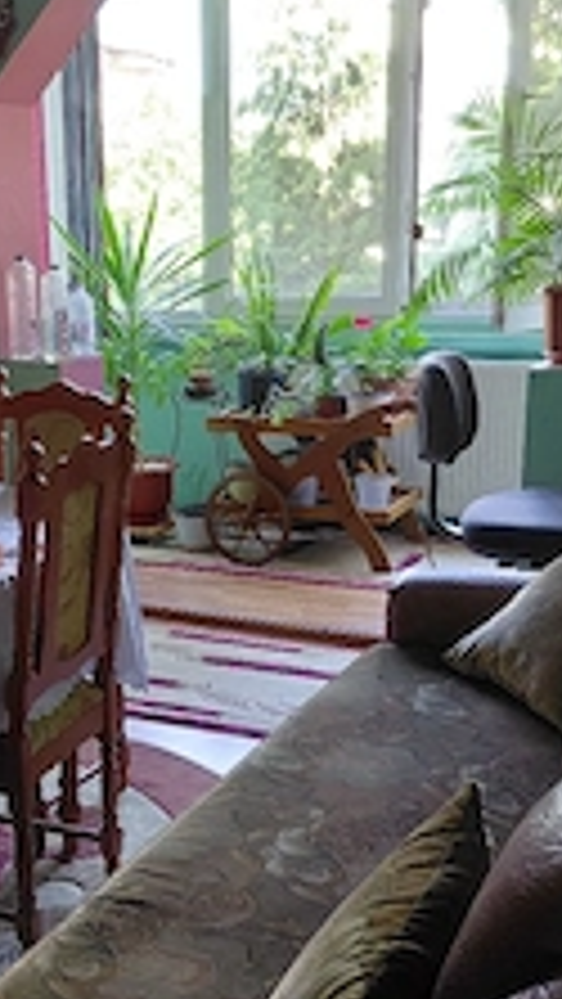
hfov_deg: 24.1
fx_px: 1297
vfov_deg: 41.9
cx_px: 112
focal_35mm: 49
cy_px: 608
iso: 320
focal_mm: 4.69
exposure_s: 1/33.4
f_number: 1.8
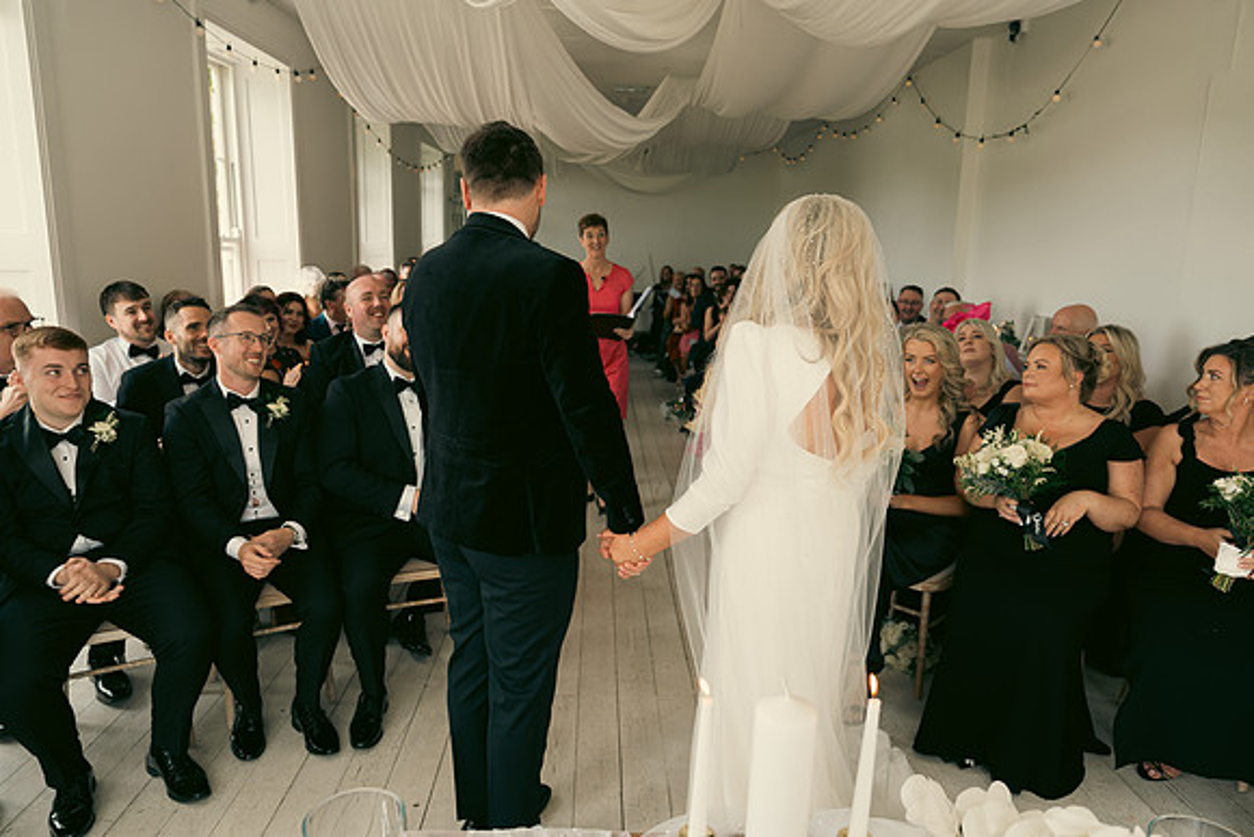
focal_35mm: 24
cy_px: 418
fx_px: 836
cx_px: 627
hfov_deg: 73.7
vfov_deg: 53.2
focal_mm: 24
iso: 250
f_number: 3.5
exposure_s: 1/160
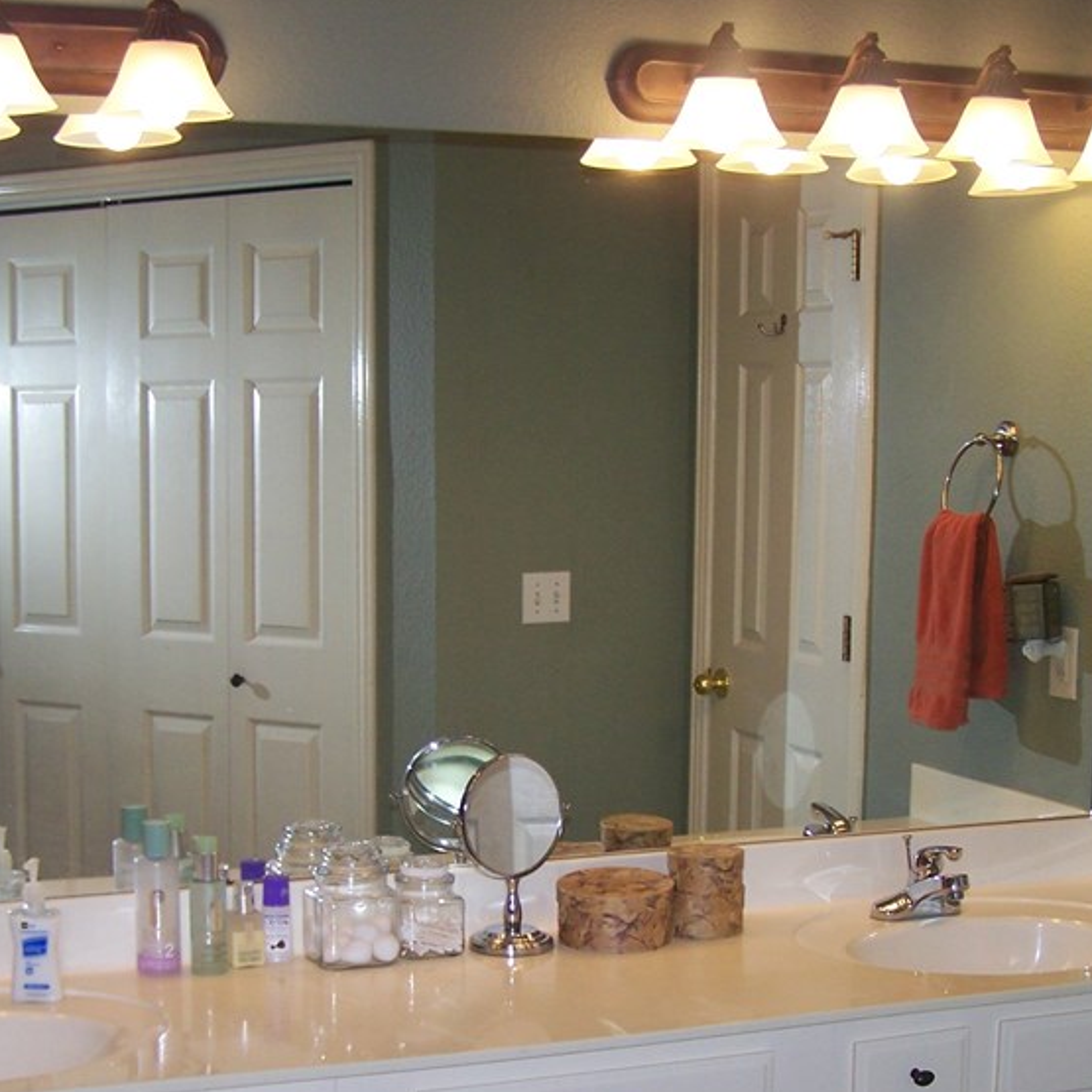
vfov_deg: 27.5
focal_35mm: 62
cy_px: 742
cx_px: 516
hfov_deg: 27.7
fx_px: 2213
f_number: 2.8
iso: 80
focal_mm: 6.3
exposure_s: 1/60
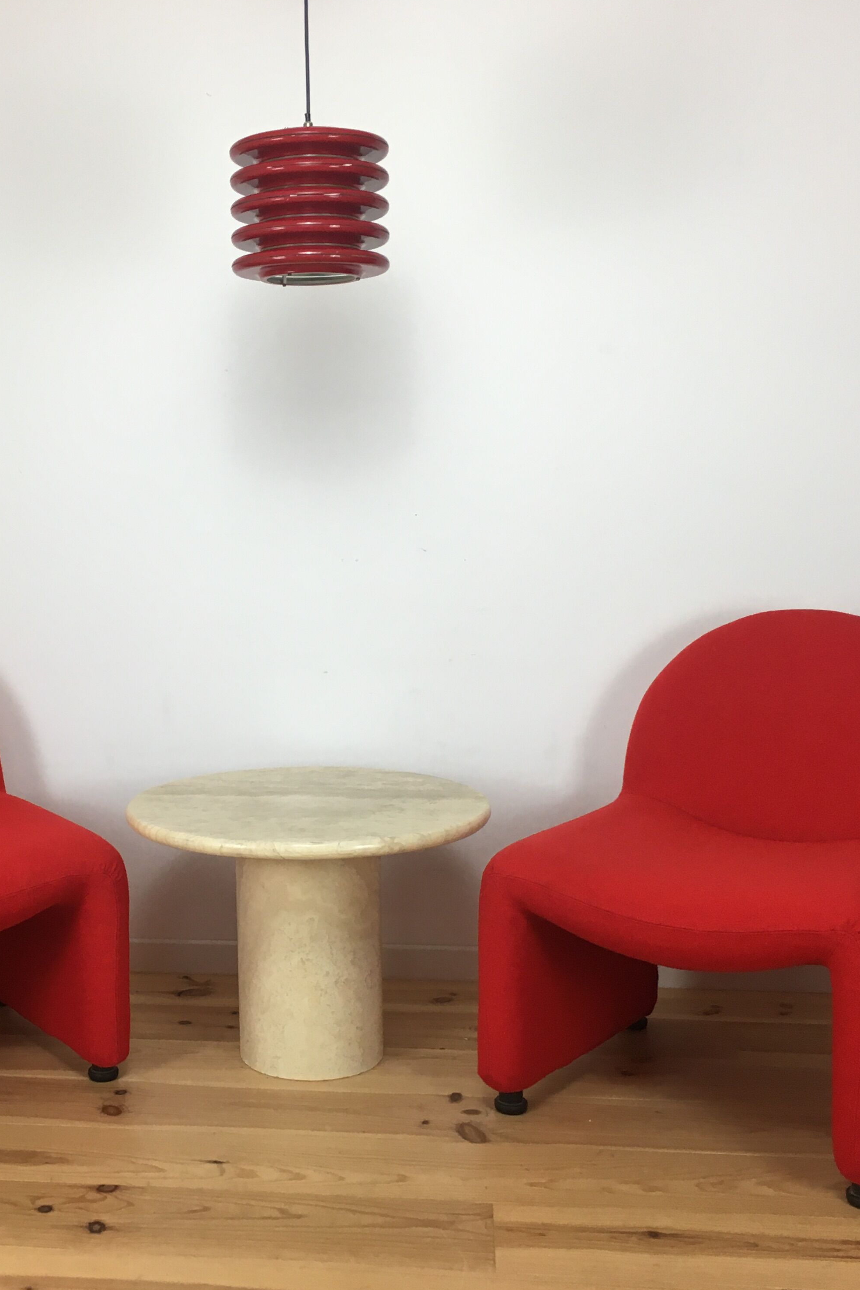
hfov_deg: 32.2
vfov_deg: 47.4
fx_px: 1469
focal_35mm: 41
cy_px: 652
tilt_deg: -6.9
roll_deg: +1.8
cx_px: 242
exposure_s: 1/33
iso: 32
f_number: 2.2
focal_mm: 4.15
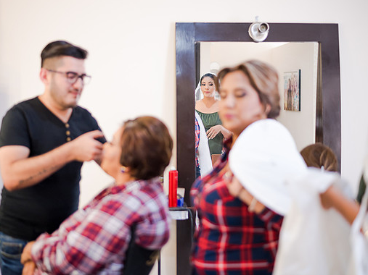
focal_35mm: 55
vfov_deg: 26.5
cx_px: 171
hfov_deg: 34.9
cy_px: 136
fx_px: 585
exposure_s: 1/160
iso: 640
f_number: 1.8
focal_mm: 50
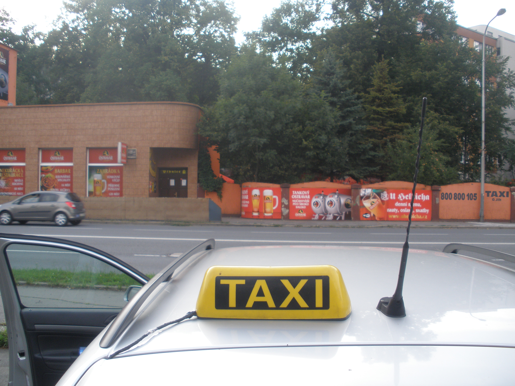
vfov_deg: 39.7
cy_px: 193
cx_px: 258
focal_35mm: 36
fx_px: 536
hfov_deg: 51.4
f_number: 3.5
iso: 80
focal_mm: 6.3
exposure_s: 1/125
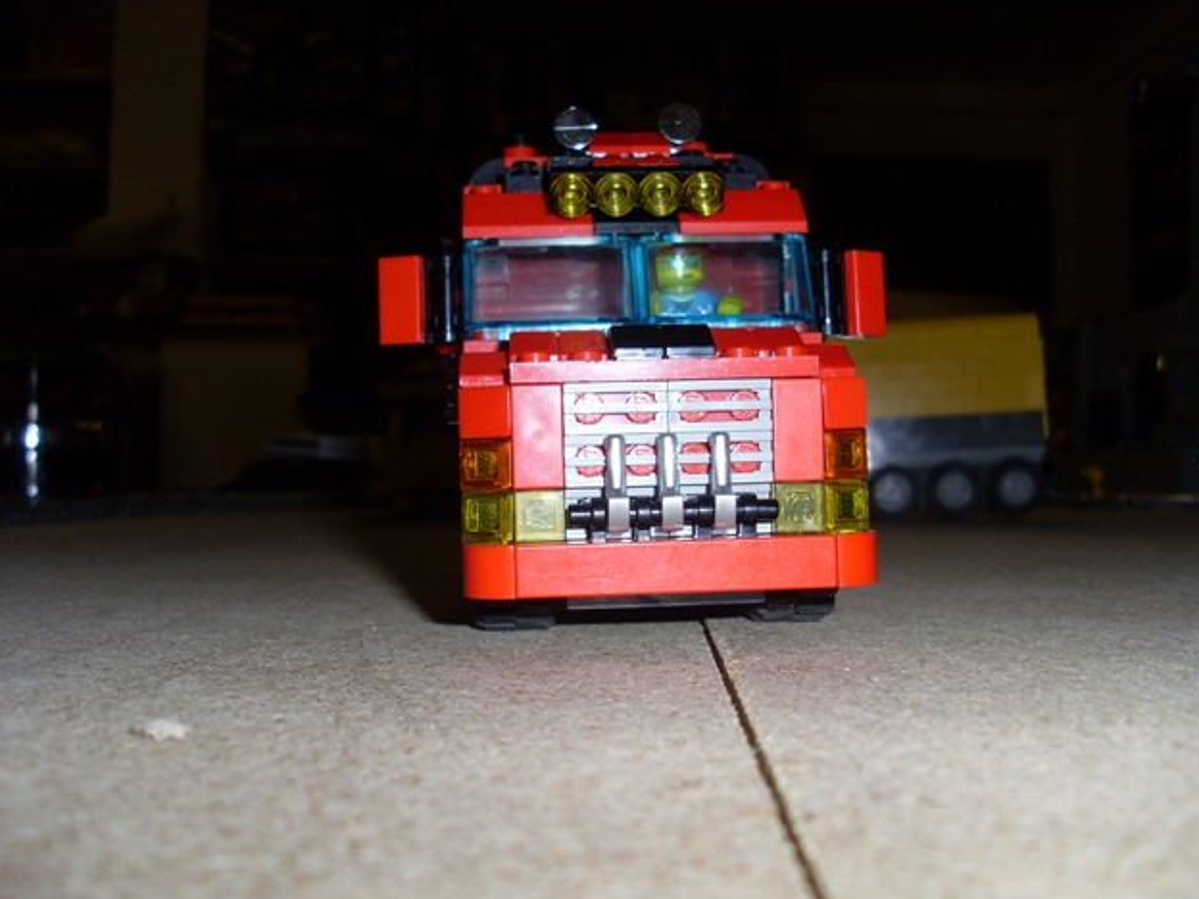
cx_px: 594
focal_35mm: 39
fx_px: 1351
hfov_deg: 47.9
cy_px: 455
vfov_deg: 36.8
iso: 80
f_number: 7.7
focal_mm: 6.3
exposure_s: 1/45
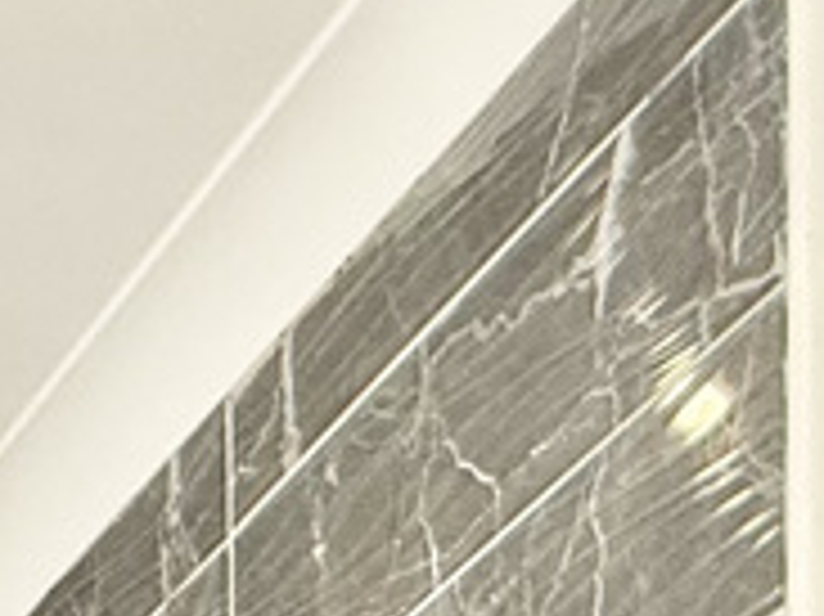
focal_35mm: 102
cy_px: 2113
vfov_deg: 9.4
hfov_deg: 18.6
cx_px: -74
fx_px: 2426
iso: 250
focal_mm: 2.22
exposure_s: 1/100
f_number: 2.2
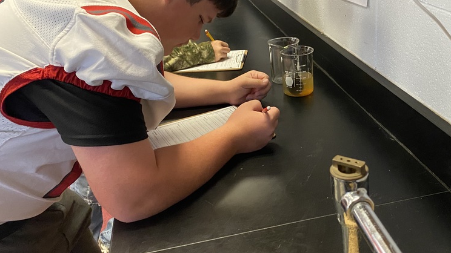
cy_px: 87
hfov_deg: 50.8
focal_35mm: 39
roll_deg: +2.9
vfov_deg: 30.2
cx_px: 294
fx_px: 466
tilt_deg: -21.3
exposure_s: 1/60
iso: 400
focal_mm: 4.25
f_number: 1.8
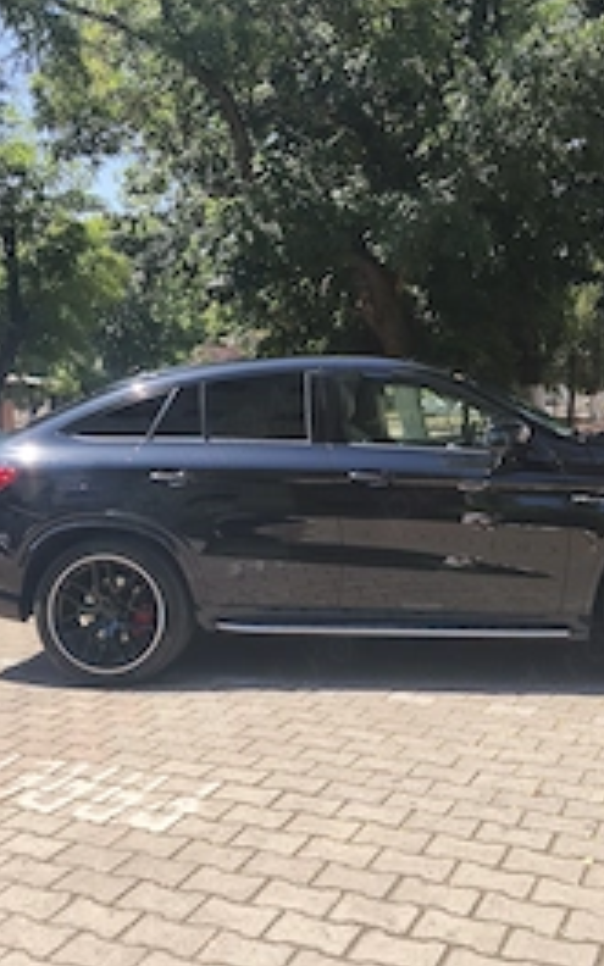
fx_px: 974
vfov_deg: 52.7
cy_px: 498
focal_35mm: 37
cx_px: 366
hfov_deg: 34.3
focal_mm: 6.18
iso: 50
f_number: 1.65
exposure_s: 1/561
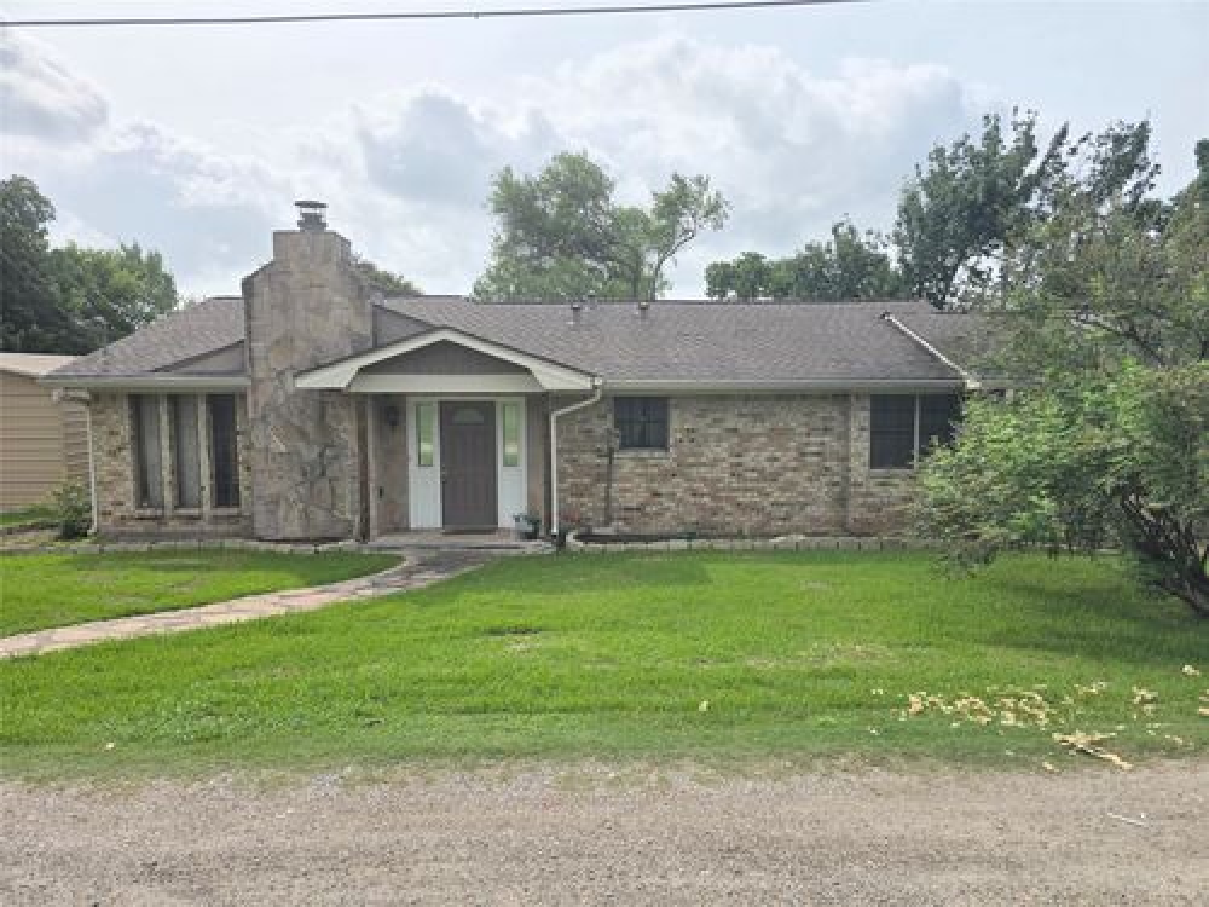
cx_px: 604
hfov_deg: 73.9
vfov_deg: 58.9
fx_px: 803
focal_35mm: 23
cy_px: 454
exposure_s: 1/1073
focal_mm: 6.3
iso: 12
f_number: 1.7
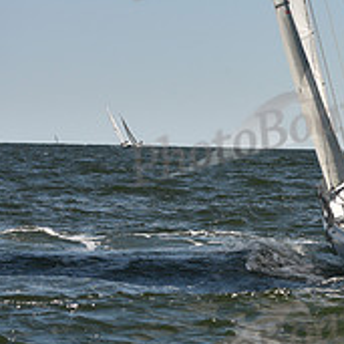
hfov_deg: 8.5
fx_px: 2271
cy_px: 210
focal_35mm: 202
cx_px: 519
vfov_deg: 8.7
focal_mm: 70
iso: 250
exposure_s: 1/1250
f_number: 4.5
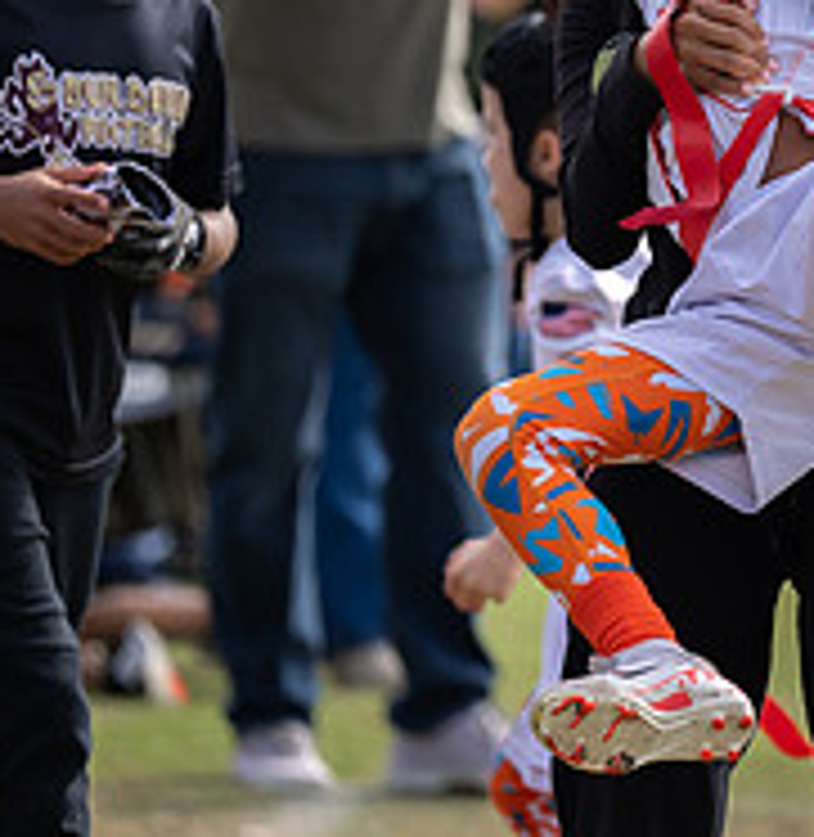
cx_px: 984
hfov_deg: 3.2
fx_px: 14674
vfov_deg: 3.3
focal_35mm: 544
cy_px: 188
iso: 100
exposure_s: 1/1600
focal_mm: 171
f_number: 2.8
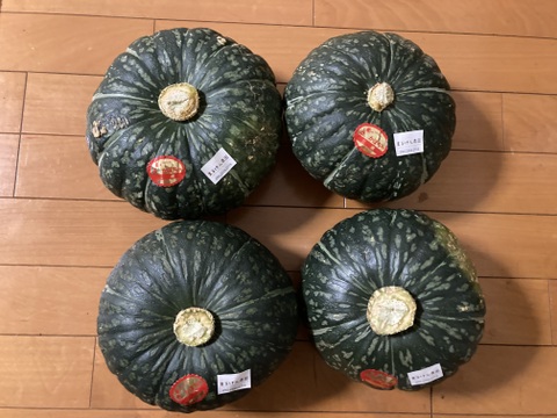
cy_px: 209
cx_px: 278
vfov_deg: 49.7
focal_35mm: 28
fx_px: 451
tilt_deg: -82.1
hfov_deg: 63.4
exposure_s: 1/25
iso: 640
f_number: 1.8
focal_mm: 3.99
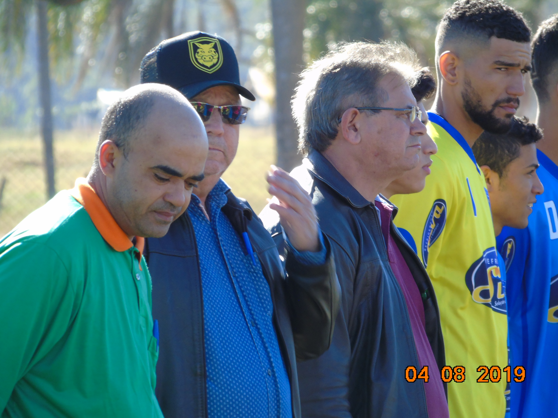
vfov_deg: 2.4
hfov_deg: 3.1
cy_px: 209
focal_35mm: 630
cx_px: 279
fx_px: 10155
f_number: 5.8
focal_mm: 112
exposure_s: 1/125
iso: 160
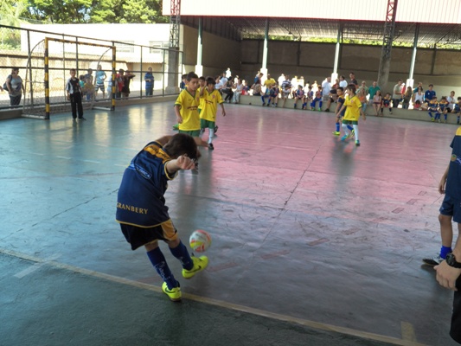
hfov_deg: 58.3
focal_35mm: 31
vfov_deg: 45.5
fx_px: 413
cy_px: 173
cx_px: 230
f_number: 3.6
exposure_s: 1/250
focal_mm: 5.5
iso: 125
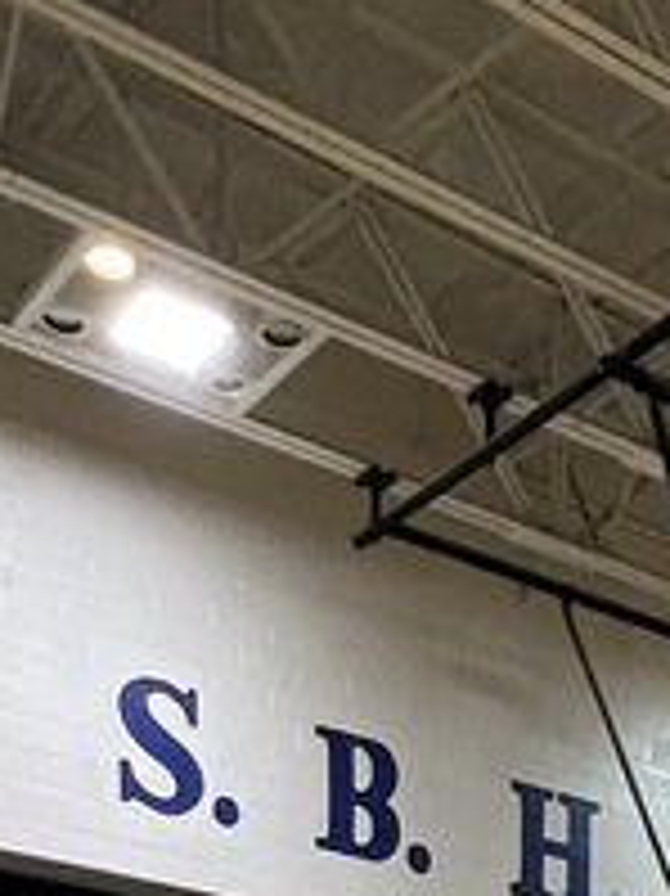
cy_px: 1652
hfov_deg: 21.6
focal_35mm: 67
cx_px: 562
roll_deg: +0.2
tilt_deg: -6.6
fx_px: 1731
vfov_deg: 20.1
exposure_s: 1/60
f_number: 1.8
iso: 400
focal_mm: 1.57
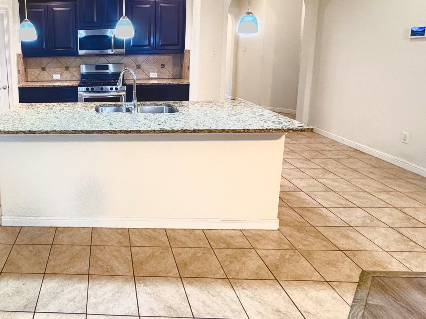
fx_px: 308
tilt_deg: -9.7
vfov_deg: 53.3
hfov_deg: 63.2
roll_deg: +1.5
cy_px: 96
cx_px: 83
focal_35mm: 25
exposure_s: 1/60
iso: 250
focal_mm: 2.22
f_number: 2.2
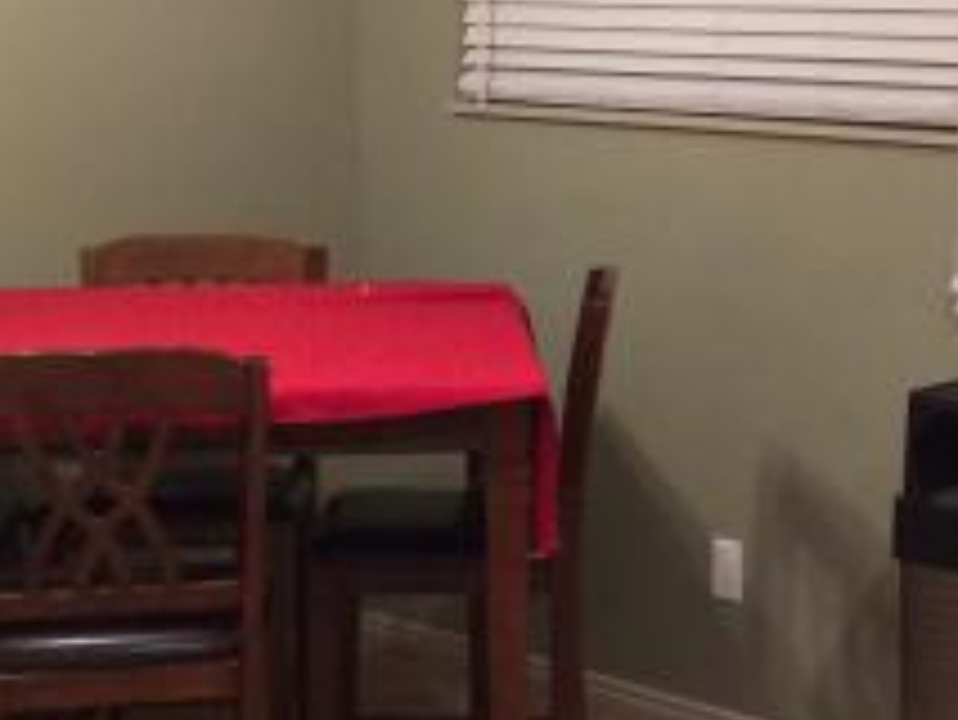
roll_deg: -0.2
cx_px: 850
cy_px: 342
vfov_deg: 17.0
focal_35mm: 87
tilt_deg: -8.5
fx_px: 2409
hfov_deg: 22.0
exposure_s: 1/30
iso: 250
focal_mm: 4.15
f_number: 2.2
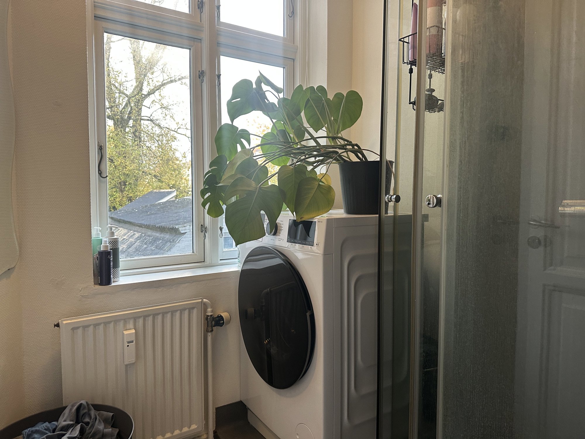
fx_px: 406
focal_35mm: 24
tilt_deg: -4.0
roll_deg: -0.2
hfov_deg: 71.6
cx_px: 292
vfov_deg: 56.8
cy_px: 220
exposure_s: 1/67
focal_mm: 6.86
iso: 250
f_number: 1.78
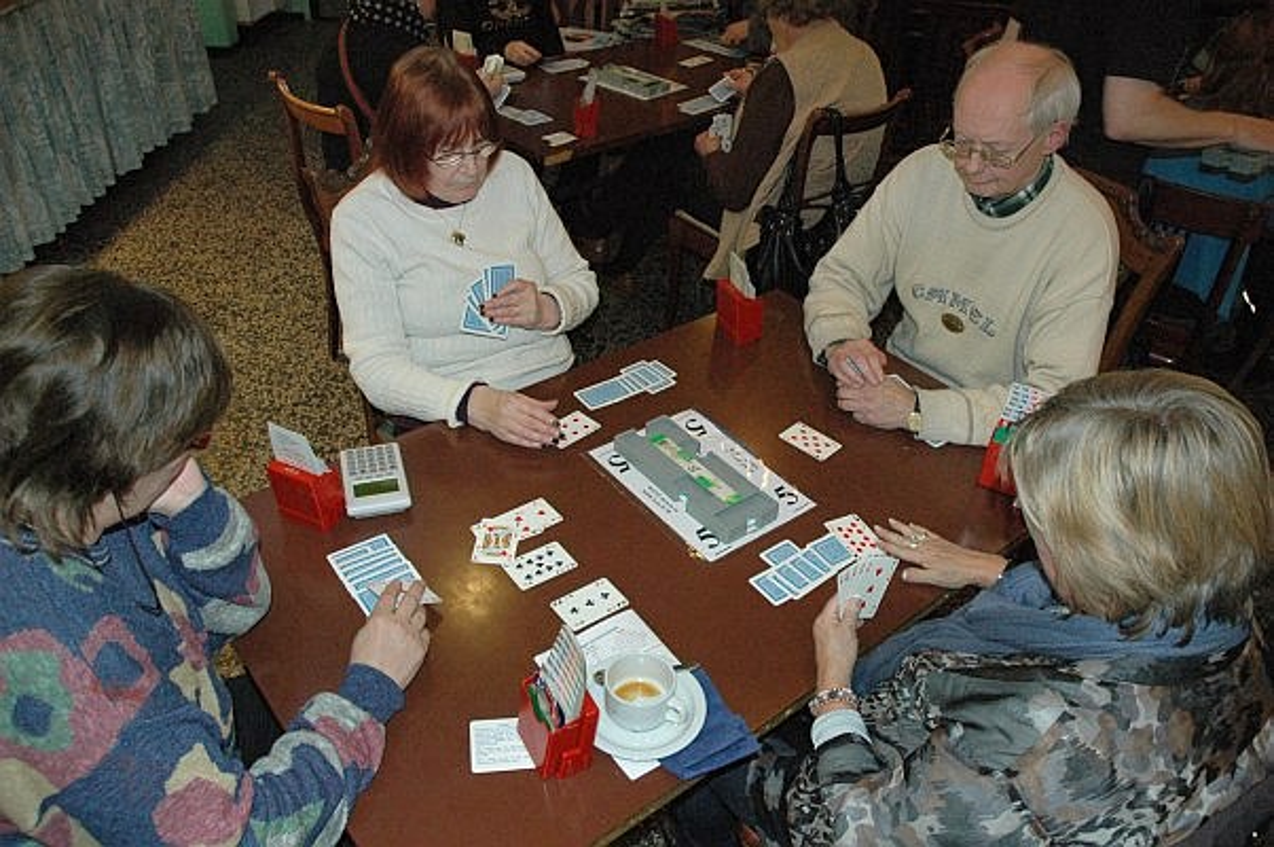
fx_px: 954
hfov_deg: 67.4
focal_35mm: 27
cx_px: 637
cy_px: 424
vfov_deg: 47.8
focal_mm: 18
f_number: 5
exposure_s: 1/60
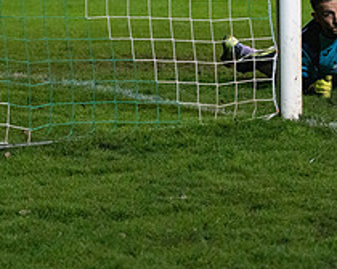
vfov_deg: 6.4
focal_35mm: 241
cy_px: -43
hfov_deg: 8.0
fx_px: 2404
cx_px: 265
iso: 5000
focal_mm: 70
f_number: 2.8
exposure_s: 1/640
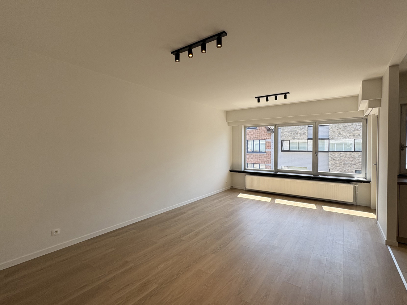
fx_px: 200
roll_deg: +0.3
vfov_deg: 74.7
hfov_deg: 91.0
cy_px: 149
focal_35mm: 17
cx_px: 212
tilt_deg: -0.8
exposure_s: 1/327
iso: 40
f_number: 2.2
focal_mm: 2.22
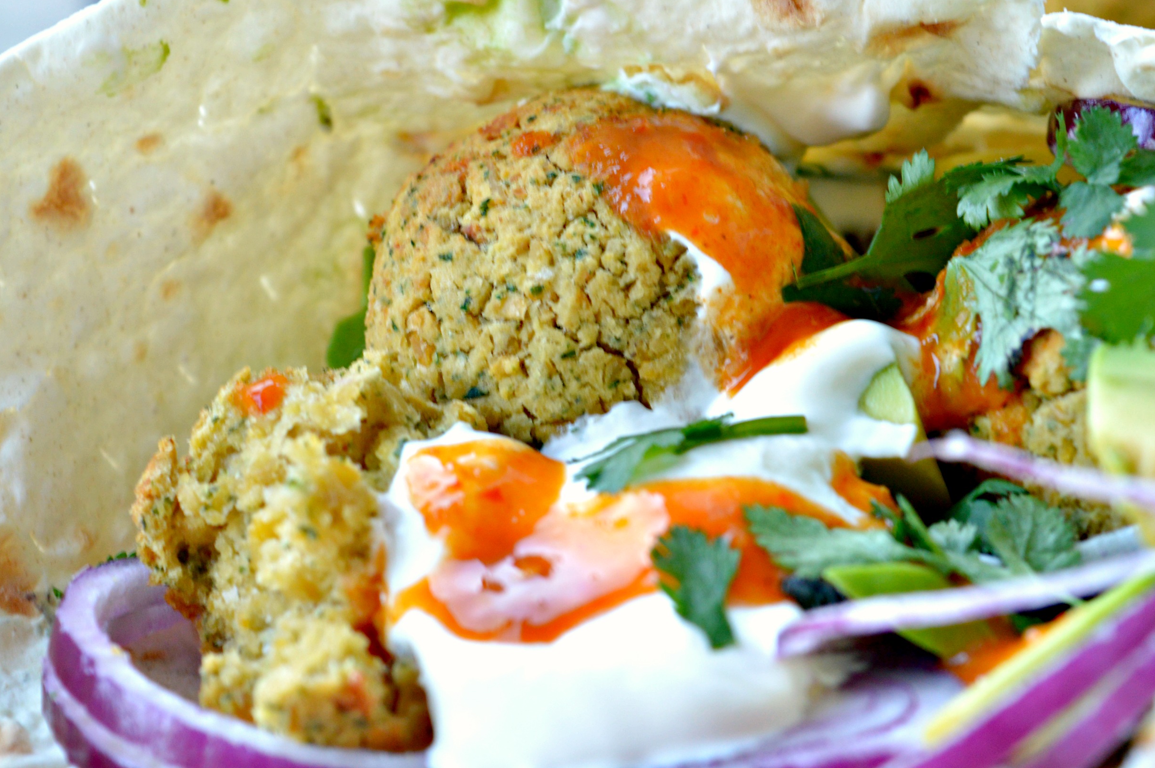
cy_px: 464
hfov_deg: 18.2
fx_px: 3612
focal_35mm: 113
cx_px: 680
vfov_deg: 12.1
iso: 400
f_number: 5.6
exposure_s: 1/15
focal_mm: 55
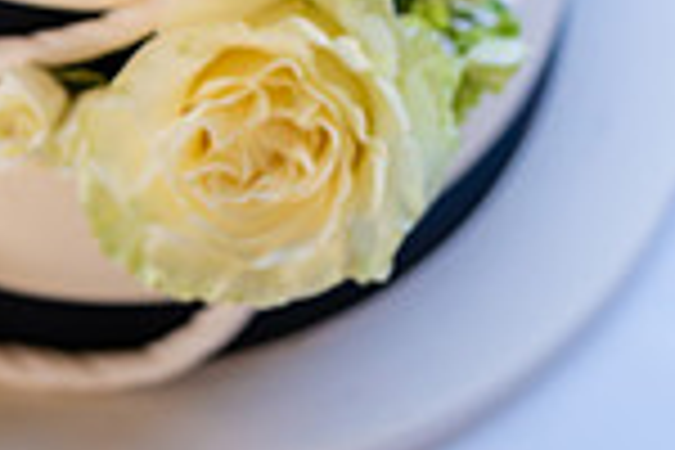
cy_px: -331
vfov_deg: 7.0
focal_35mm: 193
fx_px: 3618
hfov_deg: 10.6
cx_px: 108
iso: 160
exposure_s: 1/320
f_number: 1.8
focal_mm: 50
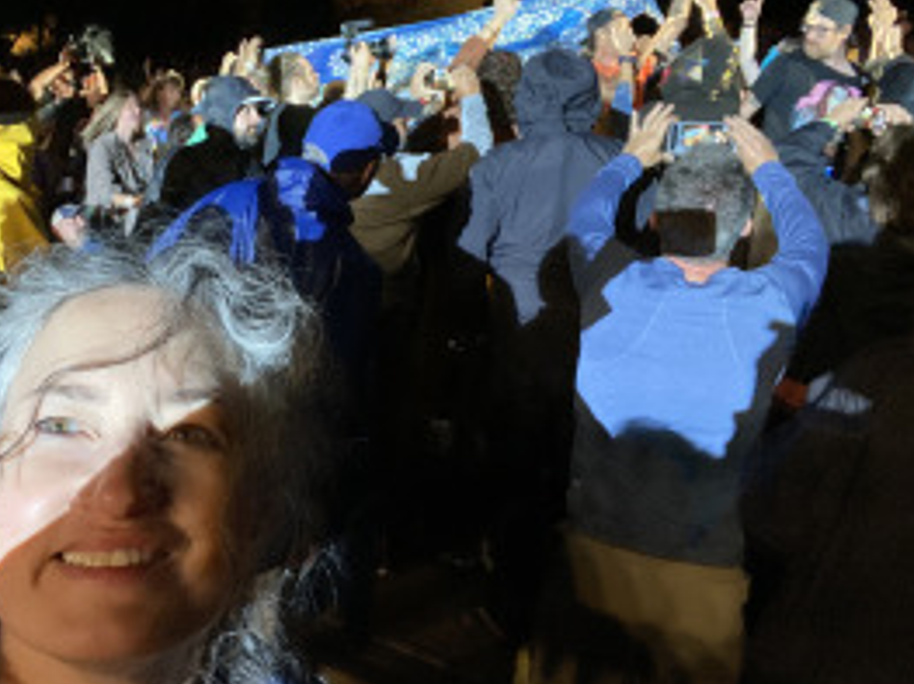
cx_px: 337
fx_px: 845
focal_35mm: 32
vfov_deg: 44.1
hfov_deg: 56.1
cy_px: 306
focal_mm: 2.71
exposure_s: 1/42
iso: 320
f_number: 2.2
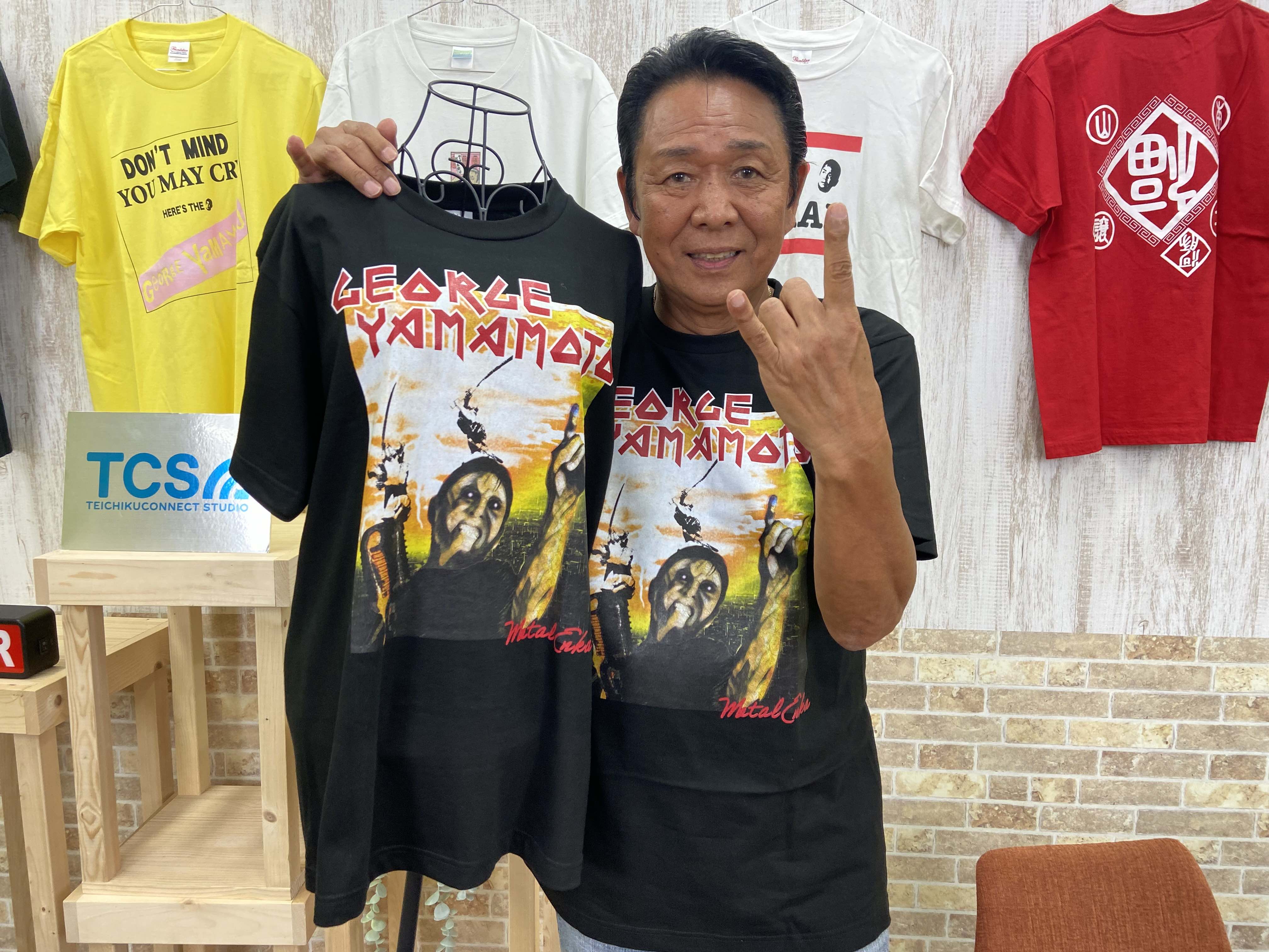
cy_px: 476
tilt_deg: -7.1
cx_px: 634
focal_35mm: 26
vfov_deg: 53.1
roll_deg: -0.3
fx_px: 953
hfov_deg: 67.3
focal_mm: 4.25
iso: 80
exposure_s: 1/100
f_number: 1.8
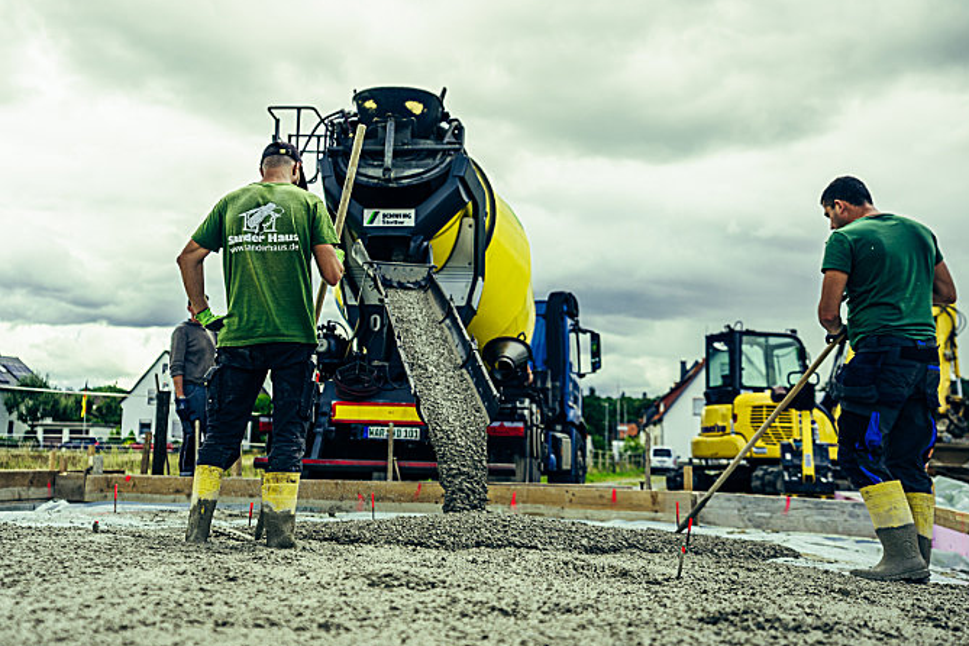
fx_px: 1130
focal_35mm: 42
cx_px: 417
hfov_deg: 46.3
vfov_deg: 31.9
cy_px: 298
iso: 160
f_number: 2.8
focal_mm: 35
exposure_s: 1/1000
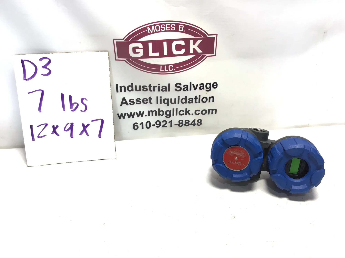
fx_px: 309
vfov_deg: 45.4
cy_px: 129
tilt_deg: -29.2
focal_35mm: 31
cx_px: 172
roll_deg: +0.8
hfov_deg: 58.4
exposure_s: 1/120
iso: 40
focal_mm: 3.3
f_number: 2.4
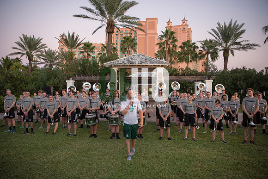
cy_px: 90
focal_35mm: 26
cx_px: 134
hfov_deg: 69.4
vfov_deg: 49.6
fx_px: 194
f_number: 3.2
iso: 2000
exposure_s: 1/250
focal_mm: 26
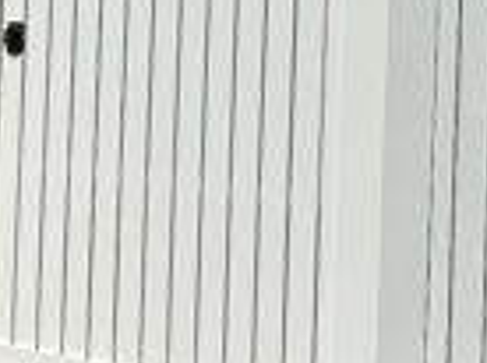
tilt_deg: +0.7
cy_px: -78
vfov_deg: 10.0
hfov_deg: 13.2
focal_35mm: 145
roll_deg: -2.0
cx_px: -152
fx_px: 2036
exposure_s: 1/16393
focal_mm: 5.7
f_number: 1.5
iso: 50
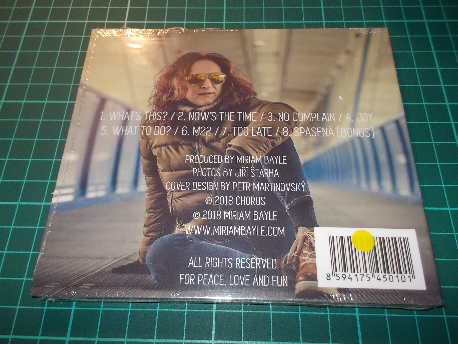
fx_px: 384
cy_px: 172
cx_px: 229
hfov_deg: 61.7
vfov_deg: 48.2
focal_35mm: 29
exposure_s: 1/30
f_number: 3.3
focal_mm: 4.1
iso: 200
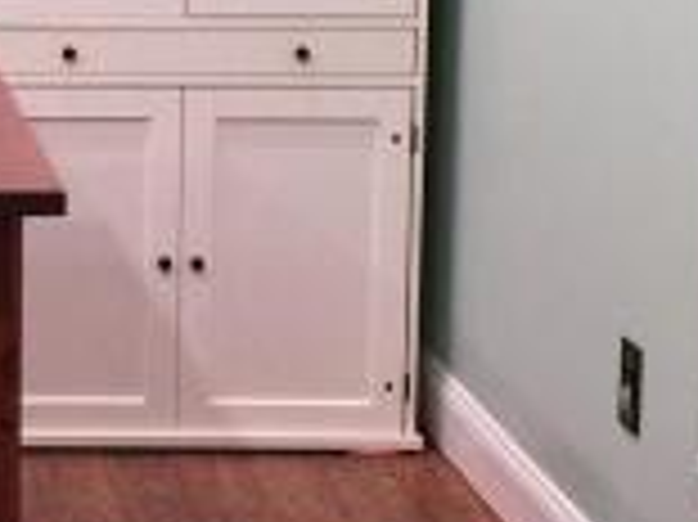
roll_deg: -0.5
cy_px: 14
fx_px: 2901
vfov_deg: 10.2
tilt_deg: -6.7
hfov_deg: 13.0
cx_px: -324
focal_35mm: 144
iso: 80
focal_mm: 4.15
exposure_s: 1/15
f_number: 2.2
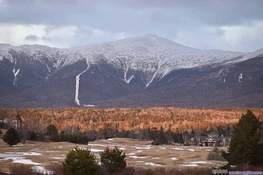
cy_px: 88
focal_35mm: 120
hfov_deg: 17.1
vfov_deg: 11.4
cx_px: 132
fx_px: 877
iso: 200
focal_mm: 120
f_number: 4
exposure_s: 1/125
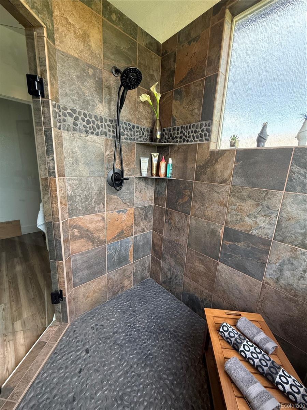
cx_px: 154
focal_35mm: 14
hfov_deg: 85.7
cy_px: 205
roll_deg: -3.2
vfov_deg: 102.1
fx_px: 166
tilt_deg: -12.5
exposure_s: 1/99
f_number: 2.2
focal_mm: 2.22
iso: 250
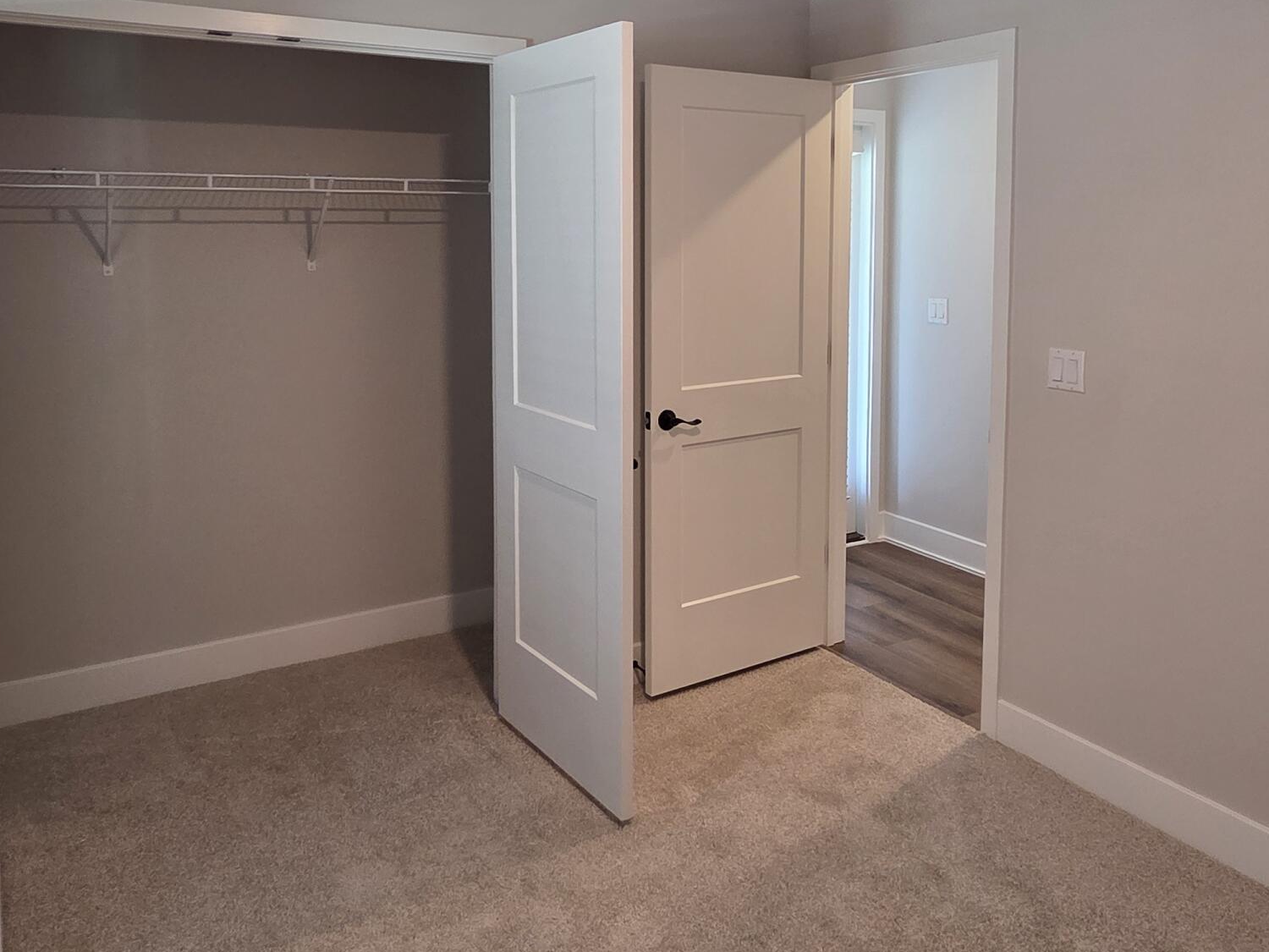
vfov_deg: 51.6
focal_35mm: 26
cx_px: 633
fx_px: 953
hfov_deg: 67.3
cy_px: 283
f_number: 2.2
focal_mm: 2.2
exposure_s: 1/60
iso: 160
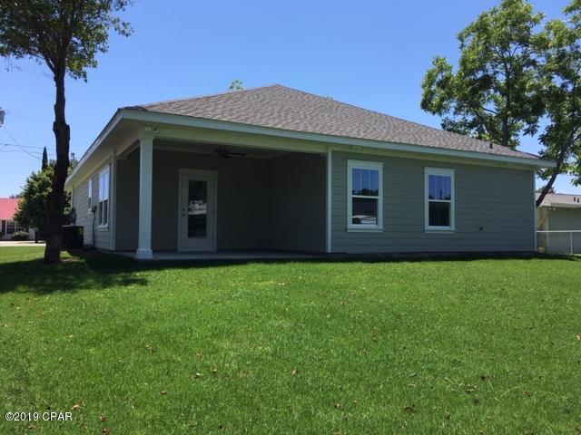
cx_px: 290
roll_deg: -0.4
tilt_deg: +1.9
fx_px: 487
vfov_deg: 48.2
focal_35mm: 29
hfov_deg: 61.7
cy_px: 218
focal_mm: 4.15
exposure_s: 1/1326
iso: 25
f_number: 2.2
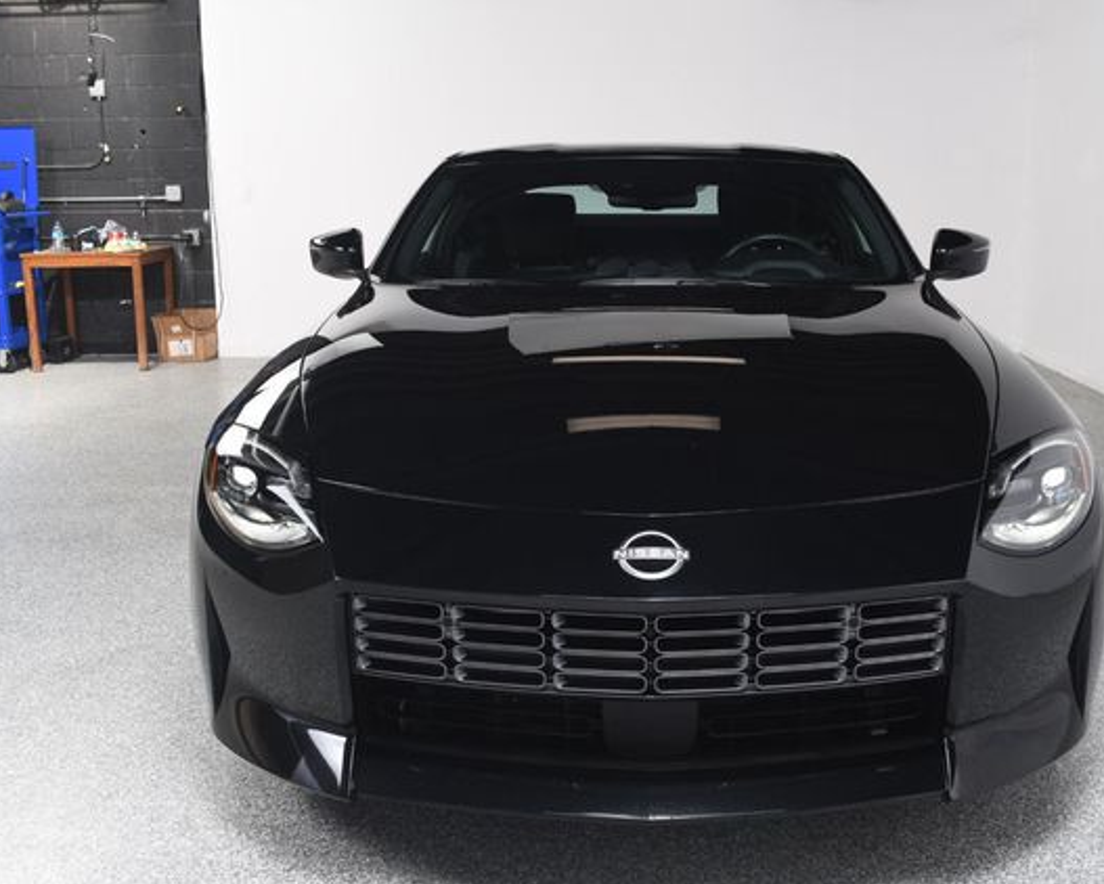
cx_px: 654
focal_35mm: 41
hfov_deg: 44.6
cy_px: 444
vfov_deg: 36.5
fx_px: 1340
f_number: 7.1
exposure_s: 1/160
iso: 100
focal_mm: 24
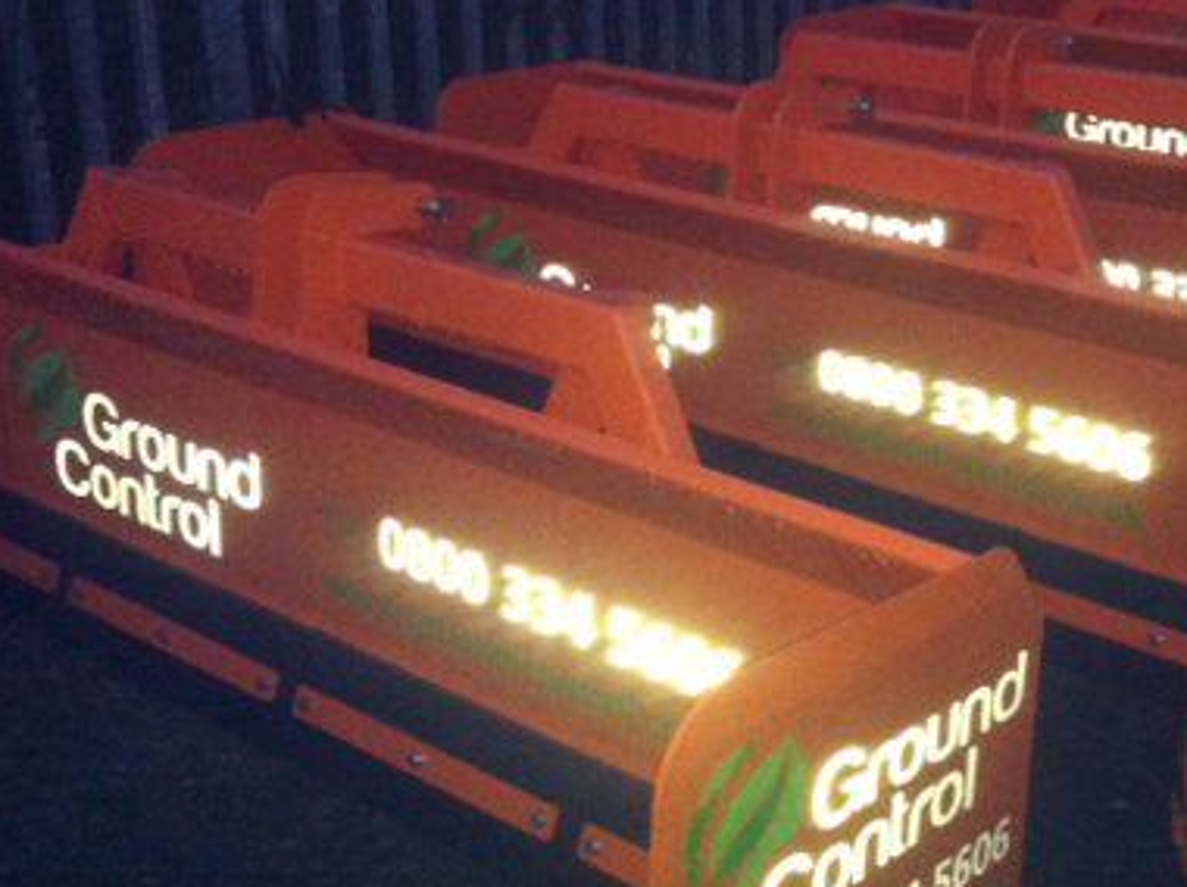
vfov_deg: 24.8
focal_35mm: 59
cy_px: 415
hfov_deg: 32.5
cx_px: 772
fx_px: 2021
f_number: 2.8
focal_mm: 3.85
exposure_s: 1/15
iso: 640
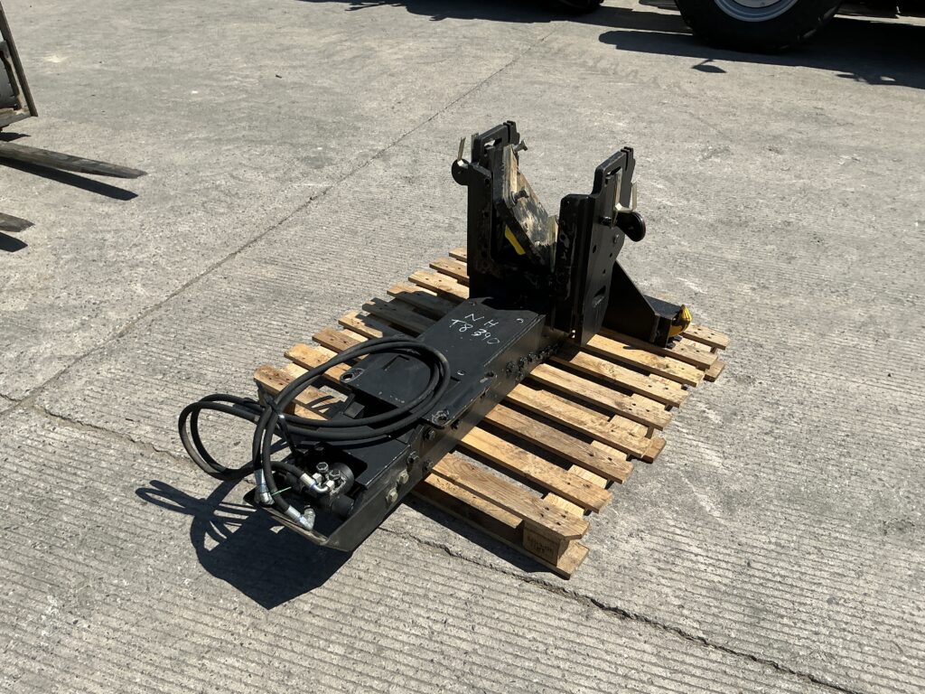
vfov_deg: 49.7
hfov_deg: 63.4
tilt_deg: -27.9
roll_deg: -1.0
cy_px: 347
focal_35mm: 28
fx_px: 748
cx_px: 462
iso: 25
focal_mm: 3
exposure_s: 1/2227
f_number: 1.8
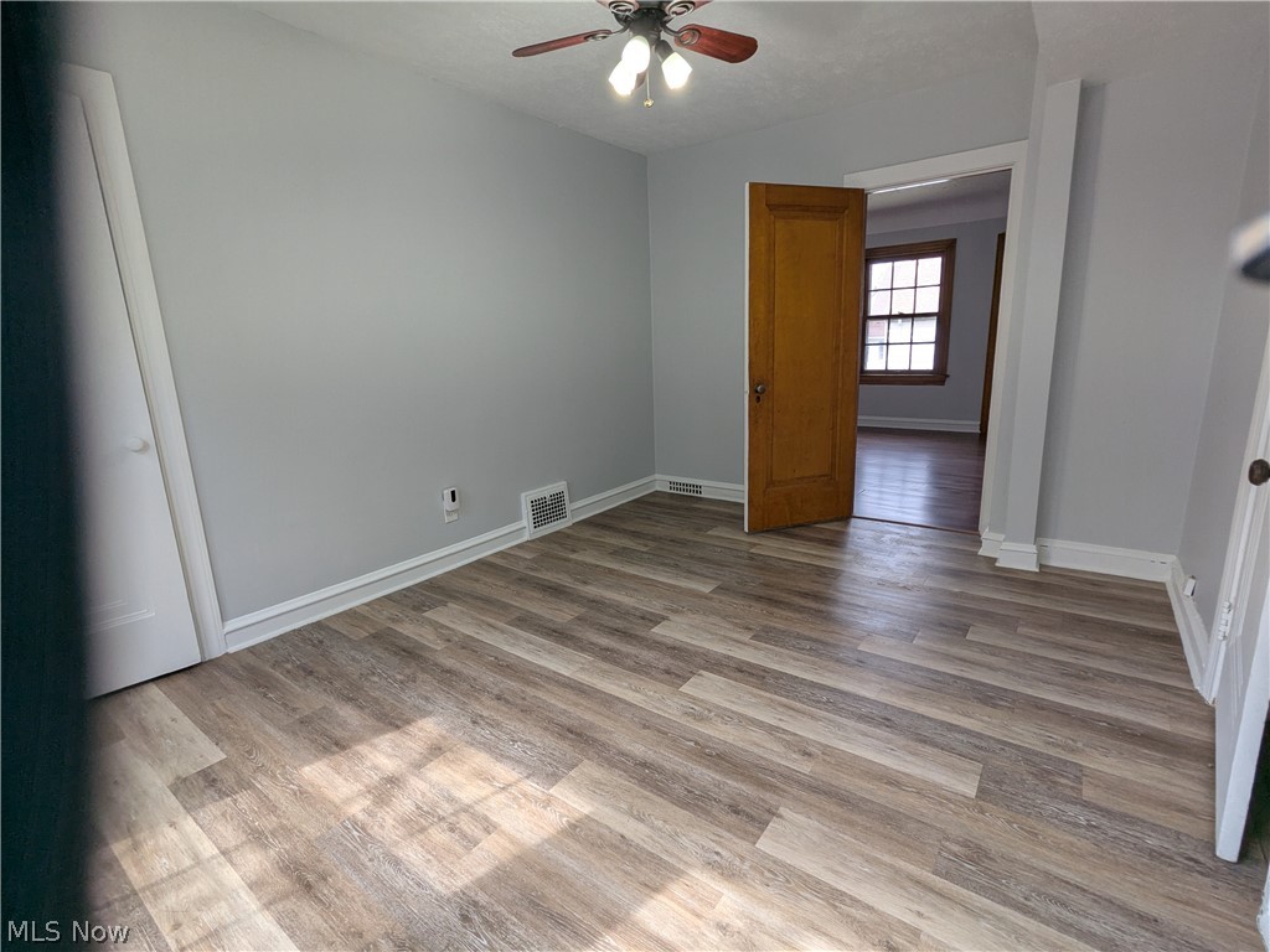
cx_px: 635
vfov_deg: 78.1
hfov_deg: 94.5
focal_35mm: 16
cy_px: 476
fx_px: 587
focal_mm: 2.35
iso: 64
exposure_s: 1/186
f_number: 2.2
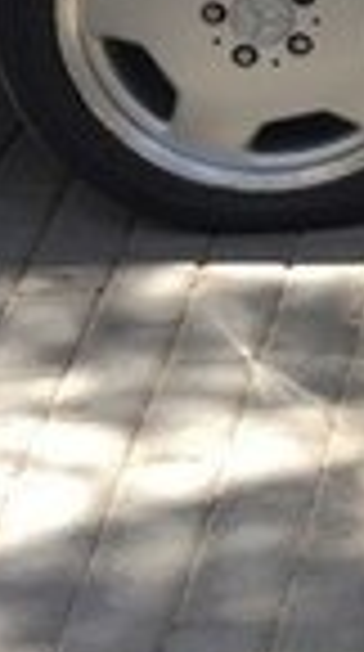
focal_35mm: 144
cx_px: 1294
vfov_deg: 14.4
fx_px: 2484
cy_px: -146
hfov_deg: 7.0
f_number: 2.2
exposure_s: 1/202
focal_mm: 4.15
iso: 32
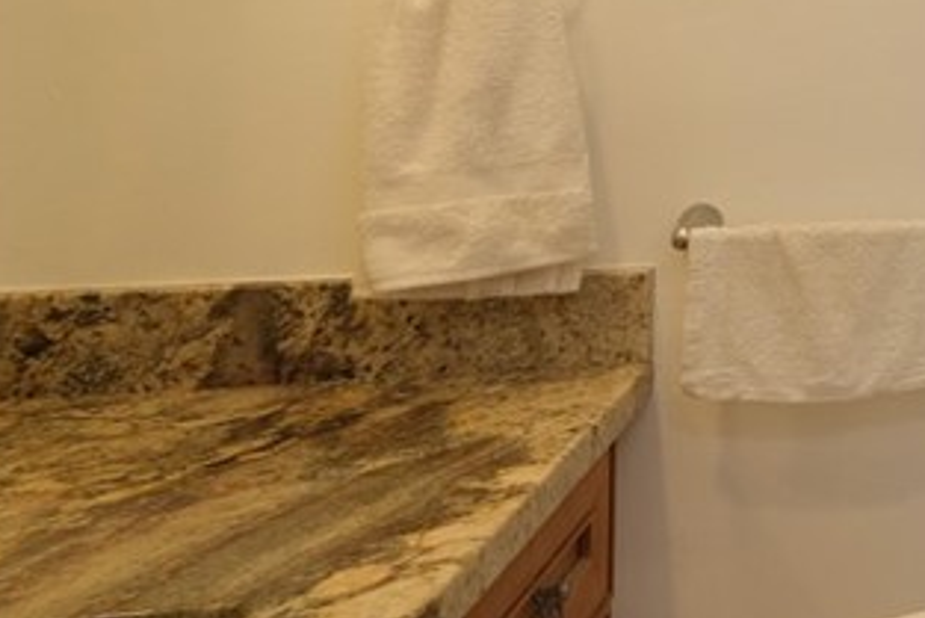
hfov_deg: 25.7
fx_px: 1260
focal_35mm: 49
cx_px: 1487
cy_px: -49
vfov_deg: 25.7
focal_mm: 10
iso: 400
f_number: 4
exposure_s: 1/60
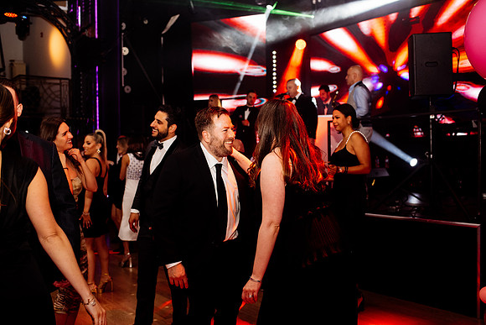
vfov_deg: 37.9
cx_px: 243
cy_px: 162
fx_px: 473
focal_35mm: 35
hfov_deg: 54.4
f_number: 2.8
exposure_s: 1/200
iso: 2000
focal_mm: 35
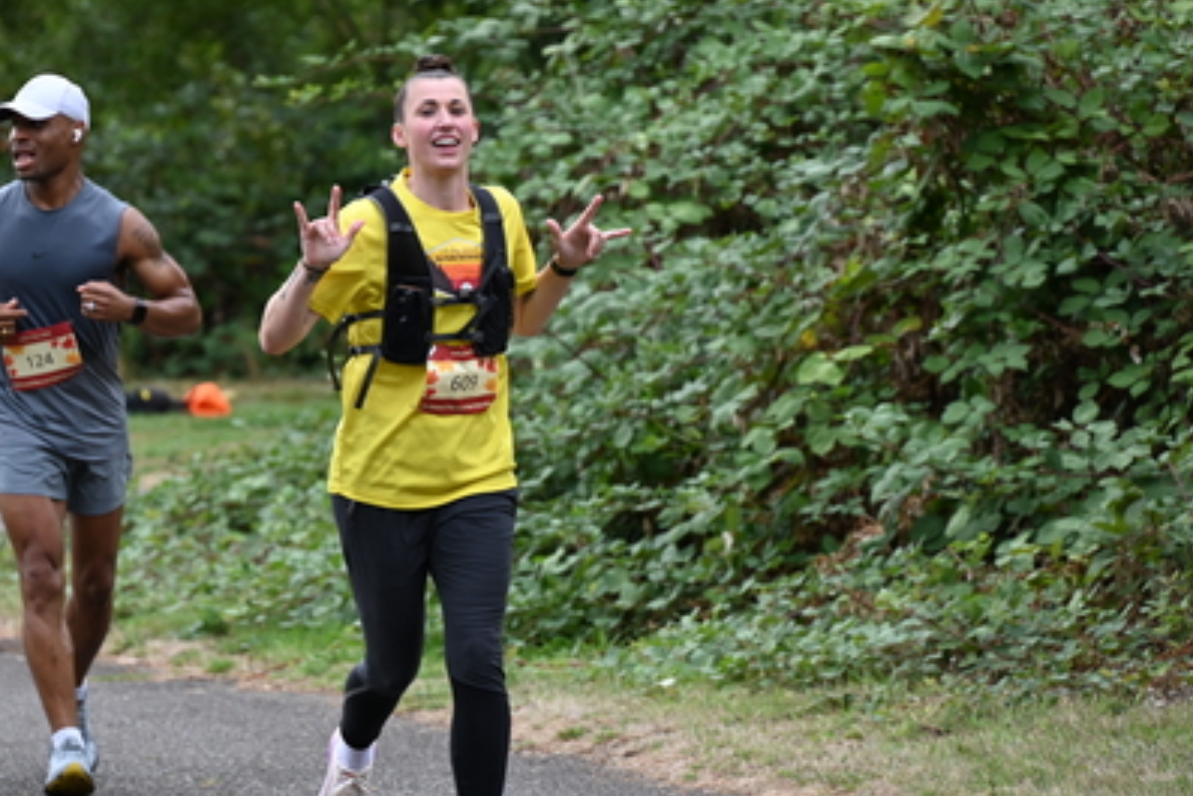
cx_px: 406
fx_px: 9182
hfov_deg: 7.4
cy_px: 323
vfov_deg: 5.0
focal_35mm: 277
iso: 400
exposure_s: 1/320
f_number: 6.3
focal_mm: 200
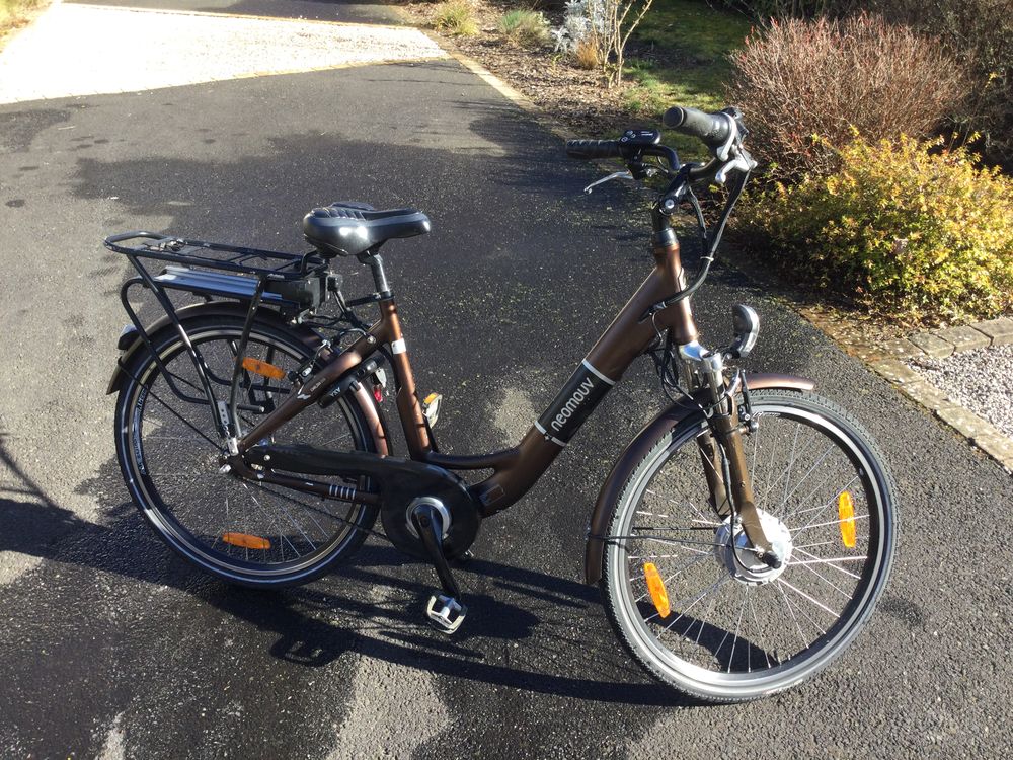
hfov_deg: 58.4
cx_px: 506
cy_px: 380
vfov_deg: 45.4
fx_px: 907
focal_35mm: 31
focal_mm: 3.3
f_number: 2.4
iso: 25
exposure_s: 1/268
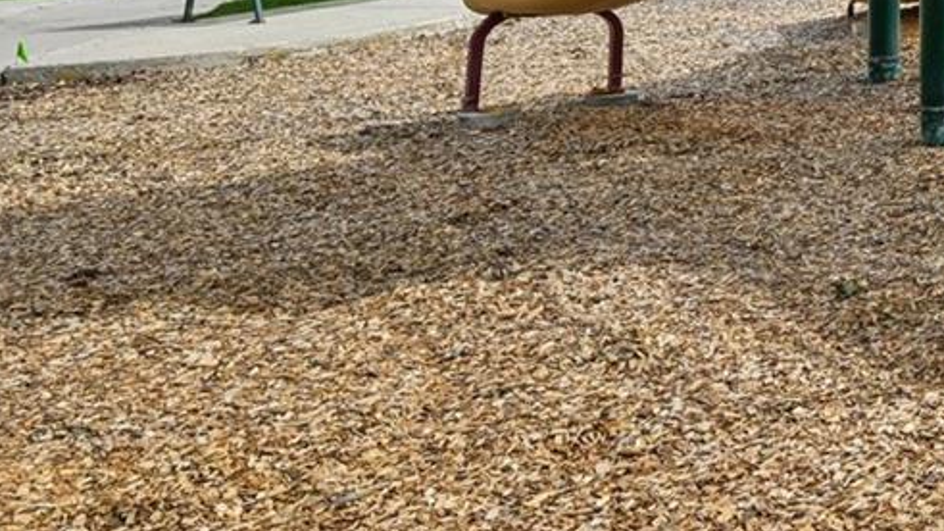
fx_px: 1494
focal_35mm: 60
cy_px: -217
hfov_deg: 25.3
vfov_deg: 18.3
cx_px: 1457
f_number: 8
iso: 64
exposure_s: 1/200
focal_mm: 17.5
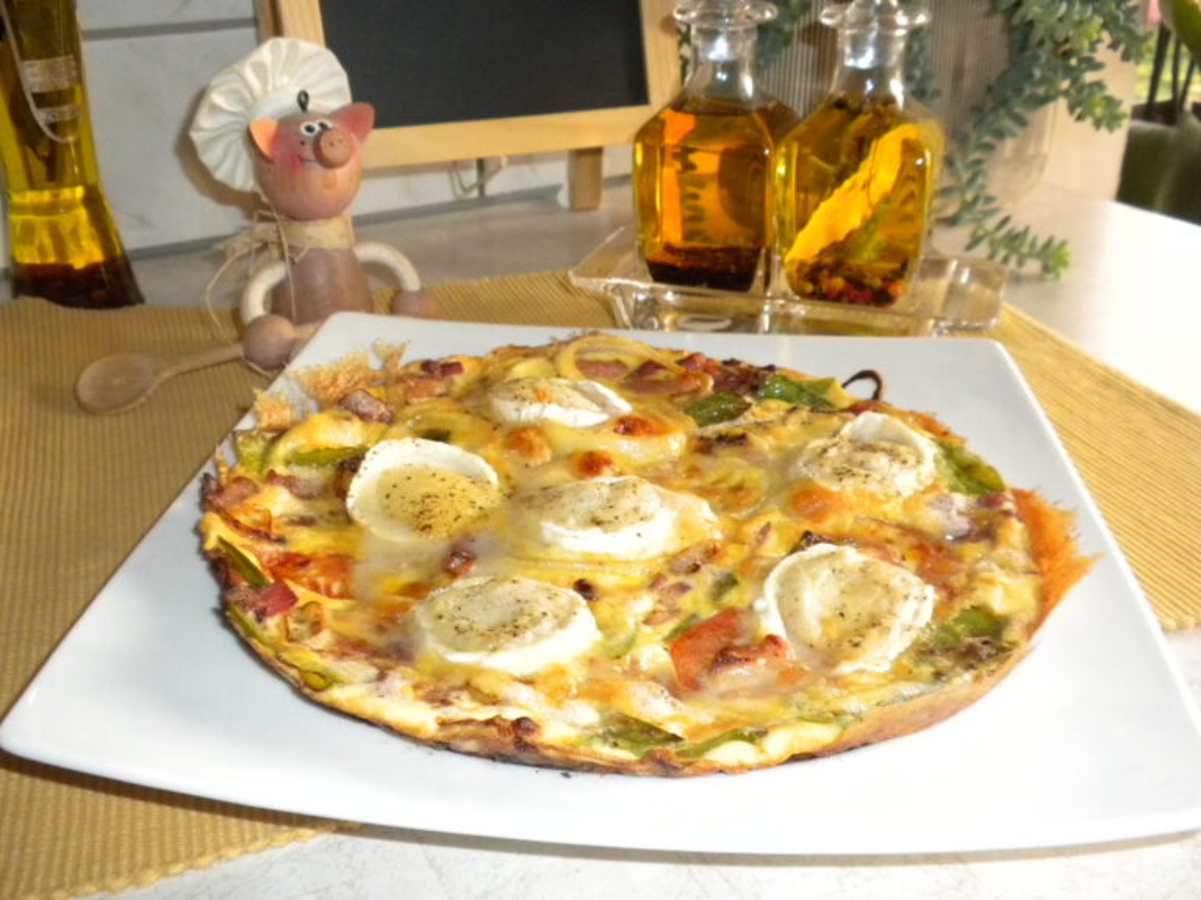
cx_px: 600
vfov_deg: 38.7
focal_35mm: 37
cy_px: 450
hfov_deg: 50.1
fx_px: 1284
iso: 400
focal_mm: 6.6
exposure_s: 1/30
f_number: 3.5
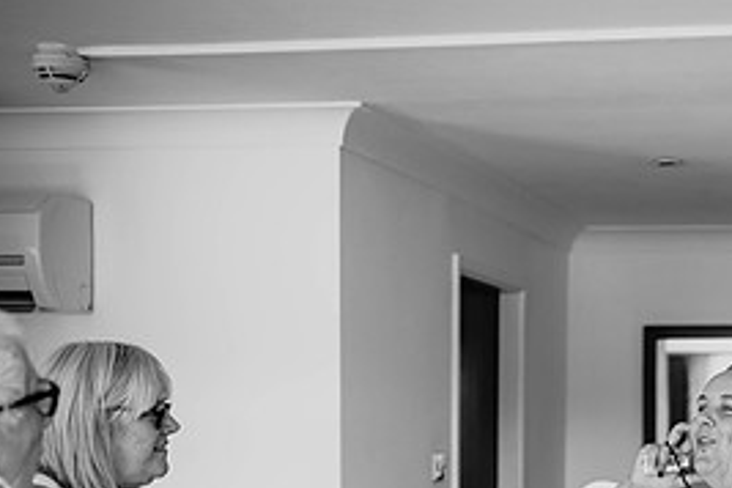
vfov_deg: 17.4
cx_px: 732
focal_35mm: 76
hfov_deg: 25.3
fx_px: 1545
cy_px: 511
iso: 400
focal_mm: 35
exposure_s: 1/400
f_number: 2
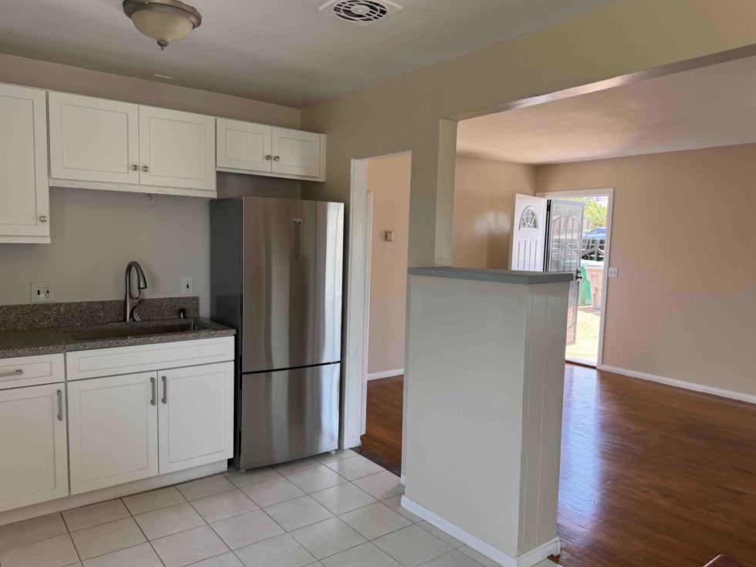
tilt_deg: -6.1
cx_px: 364
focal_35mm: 25
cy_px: 291
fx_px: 546
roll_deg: -1.4
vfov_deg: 54.9
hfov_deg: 69.4
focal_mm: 6.76
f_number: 1.78
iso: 80
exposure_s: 1/153
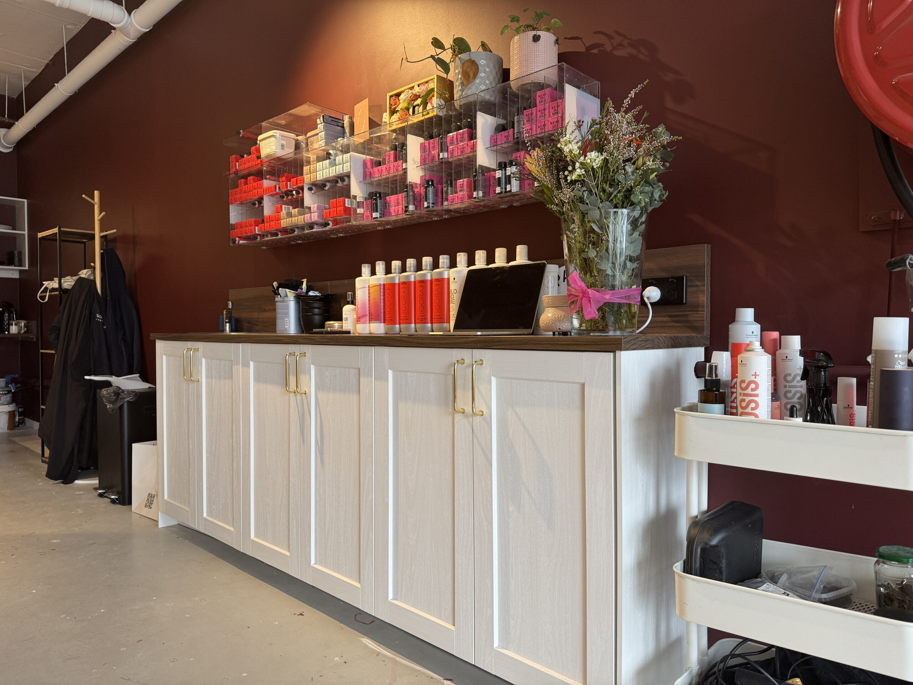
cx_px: 456
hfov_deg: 71.6
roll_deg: +0.7
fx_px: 633
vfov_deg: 56.8
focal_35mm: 24
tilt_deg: -1.5
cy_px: 342
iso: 125
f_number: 1.78
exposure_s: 1/50
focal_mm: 6.76
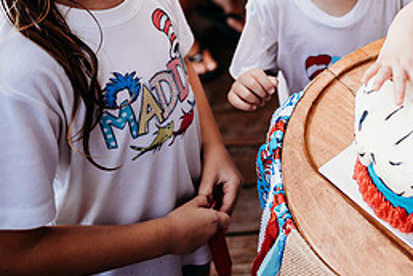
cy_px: -4
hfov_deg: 32.7
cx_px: 445
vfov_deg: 23.9
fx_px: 619
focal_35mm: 54
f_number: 2.5
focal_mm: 24
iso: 400
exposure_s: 1/200
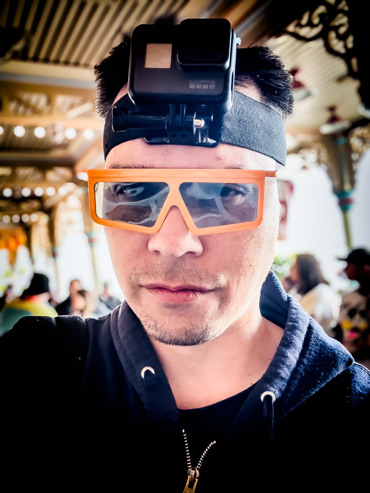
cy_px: 246
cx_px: 185
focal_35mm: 30
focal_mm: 2.71
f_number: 2.2
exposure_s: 1/60
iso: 250
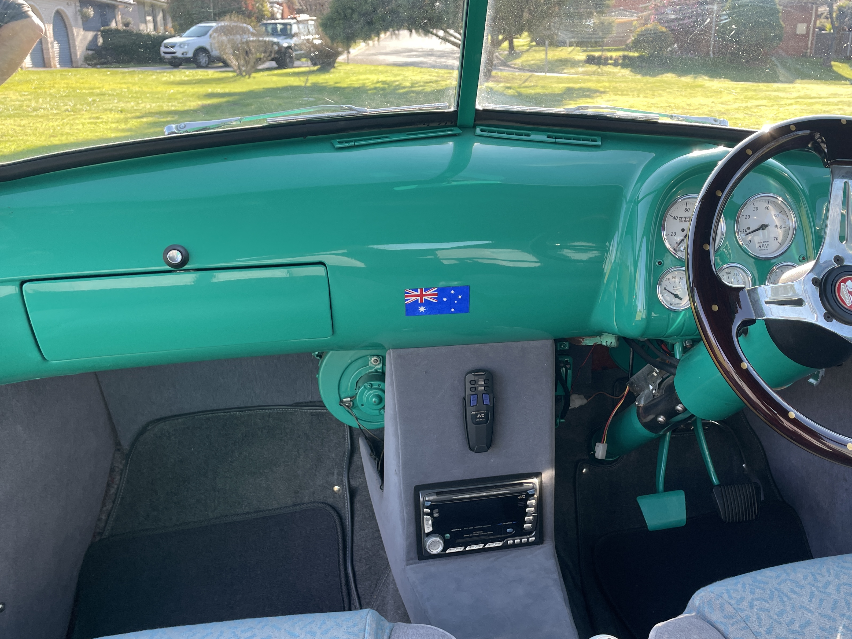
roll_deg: -1.3
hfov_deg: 54.8
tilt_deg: -20.2
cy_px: 381
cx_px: 527
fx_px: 812
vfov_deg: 42.8
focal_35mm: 33
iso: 32
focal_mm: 4.2
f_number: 1.6
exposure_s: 1/136
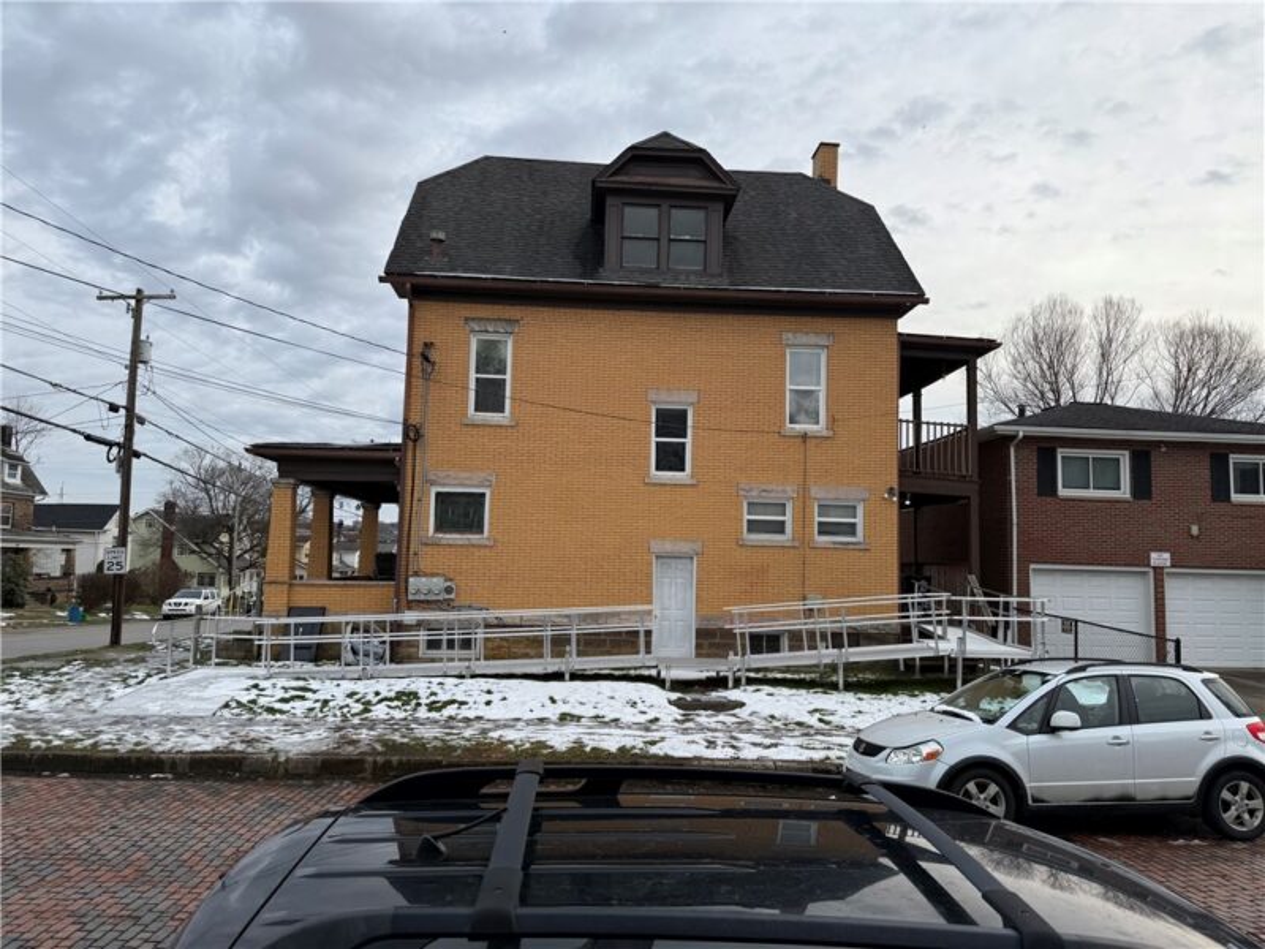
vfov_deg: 56.8
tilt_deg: +5.3
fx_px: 877
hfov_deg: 71.6
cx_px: 632
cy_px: 474
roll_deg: -1.4
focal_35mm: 24
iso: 80
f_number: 1.78
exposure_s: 1/831
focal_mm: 6.76
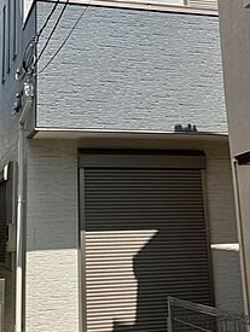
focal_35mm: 61
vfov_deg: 31.1
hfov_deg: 24.1
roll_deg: +2.8
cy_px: 86
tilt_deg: +16.7
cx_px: 104
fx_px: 586
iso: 32
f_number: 1.8
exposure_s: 1/2857
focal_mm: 3.99
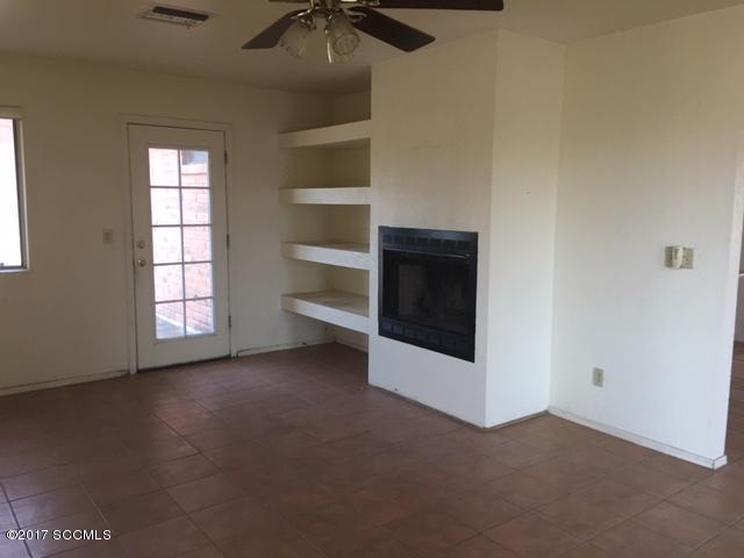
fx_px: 623
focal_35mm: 29
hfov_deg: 61.7
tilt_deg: -5.0
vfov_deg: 48.2
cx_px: 372
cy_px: 279
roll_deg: -3.0
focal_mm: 4.15
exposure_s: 1/30
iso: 32
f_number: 2.2
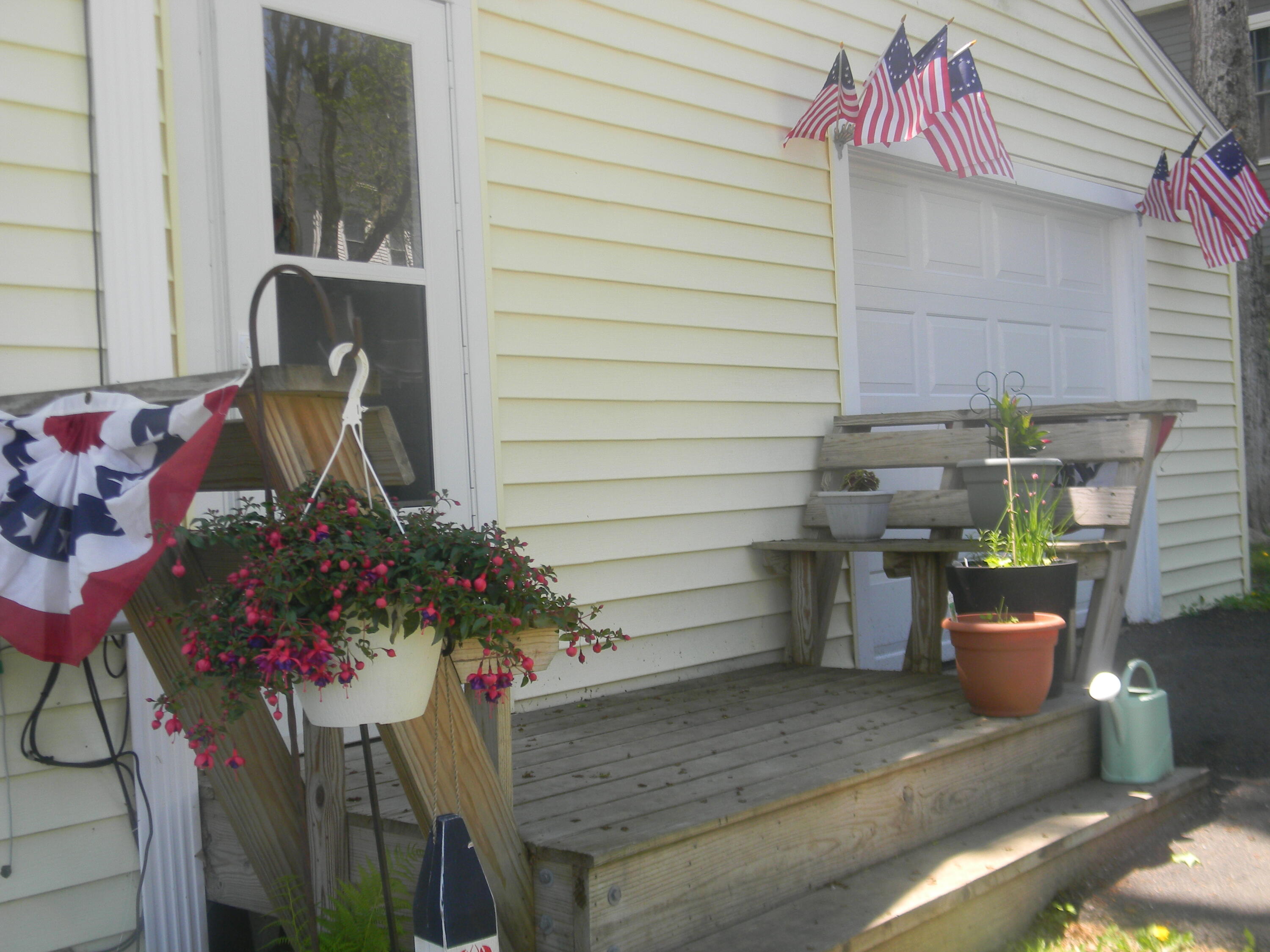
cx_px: 635
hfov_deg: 45.8
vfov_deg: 35.1
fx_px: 1504
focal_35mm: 41
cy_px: 476
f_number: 3.8
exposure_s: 1/163
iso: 80
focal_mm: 7.3
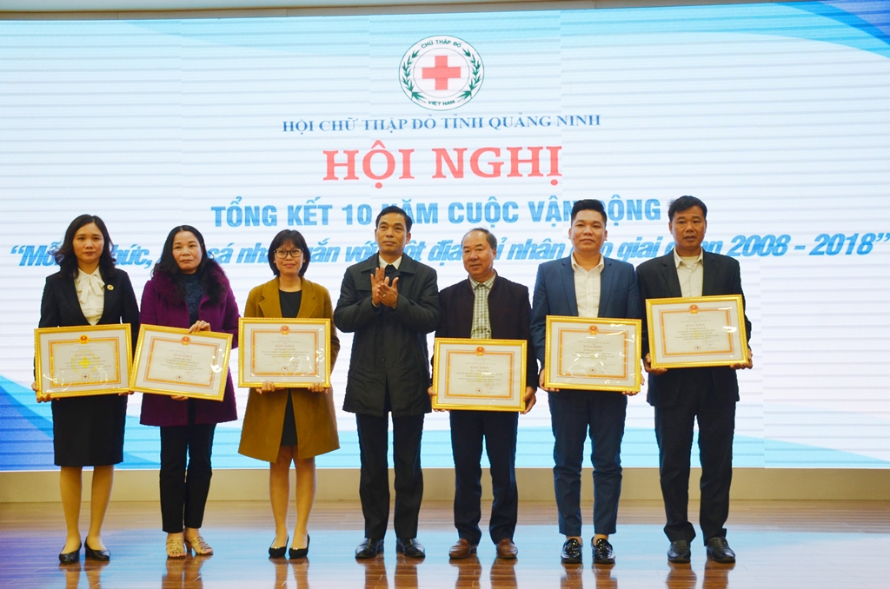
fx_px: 1110
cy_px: 294
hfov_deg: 43.7
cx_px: 445
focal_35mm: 45
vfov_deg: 29.7
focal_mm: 30
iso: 400
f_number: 4
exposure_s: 1/60
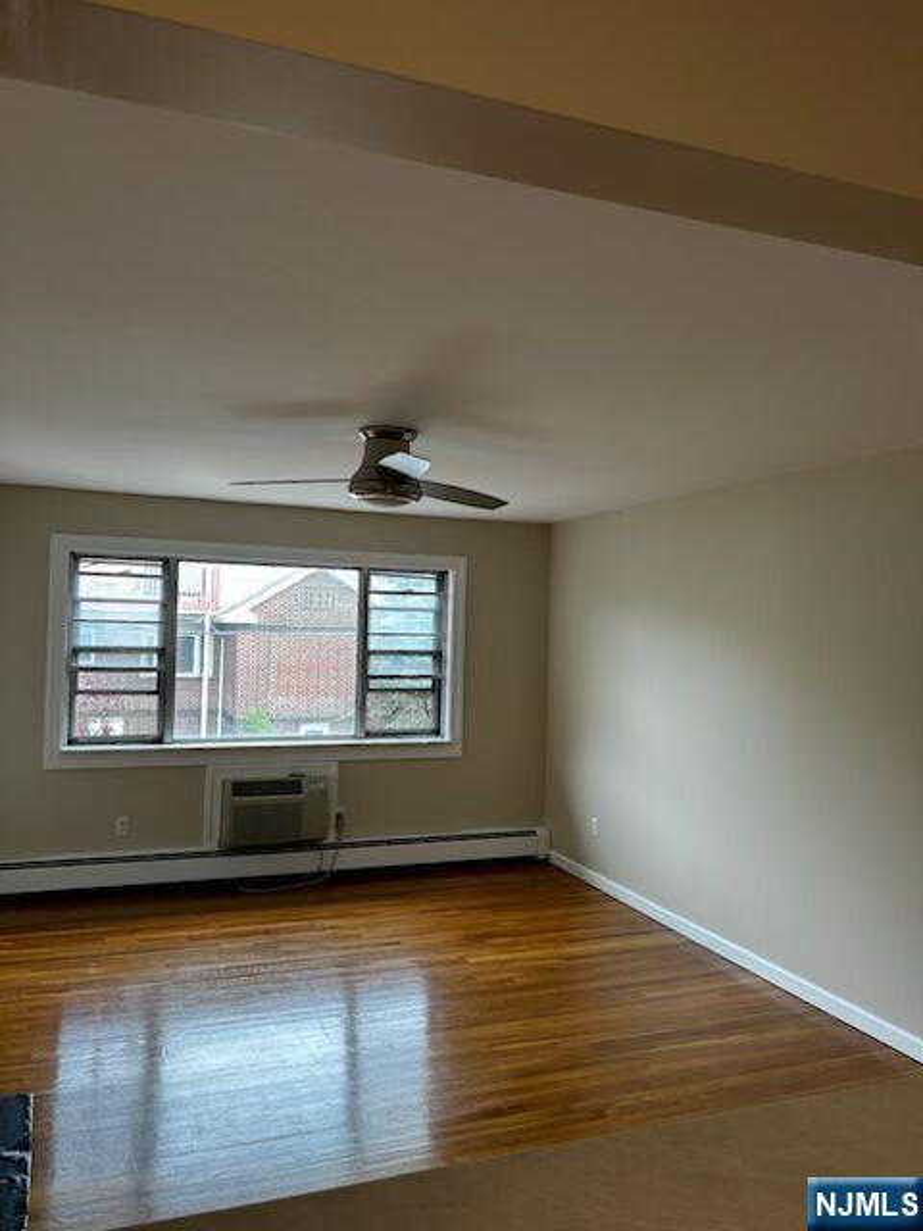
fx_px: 924
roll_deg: -1.1
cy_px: 616
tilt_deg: +2.4
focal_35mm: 26
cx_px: 462
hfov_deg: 53.1
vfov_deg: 67.3
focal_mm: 5.7
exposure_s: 1/126
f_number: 1.5
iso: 40
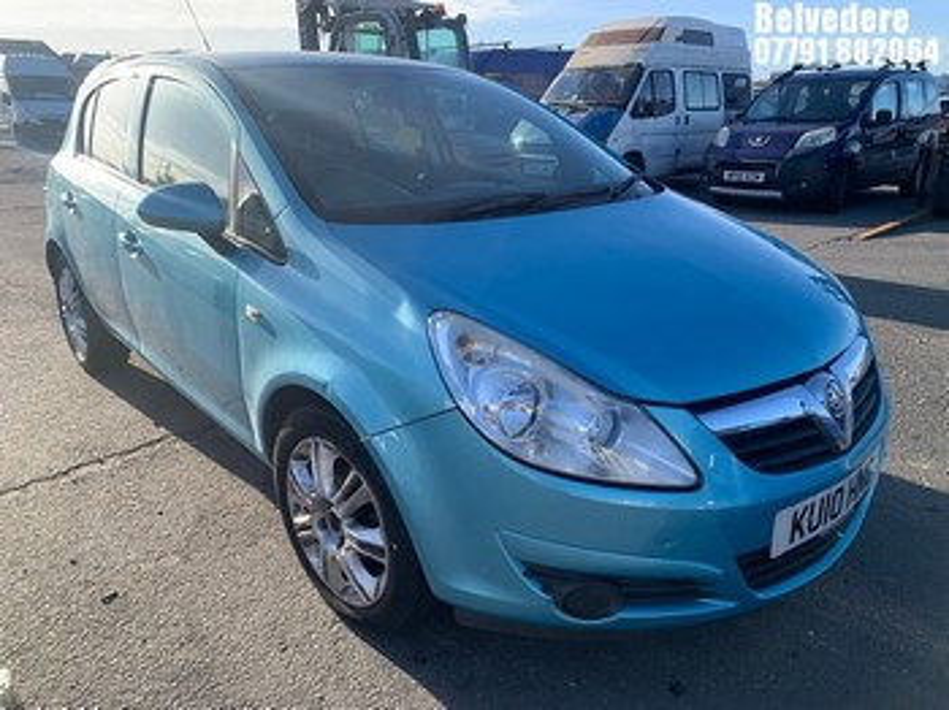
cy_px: 355
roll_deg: +0.7
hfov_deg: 67.3
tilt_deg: -19.6
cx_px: 474
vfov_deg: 53.0
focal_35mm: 26
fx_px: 712
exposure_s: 1/945
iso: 25
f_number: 1.8
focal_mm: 4.25
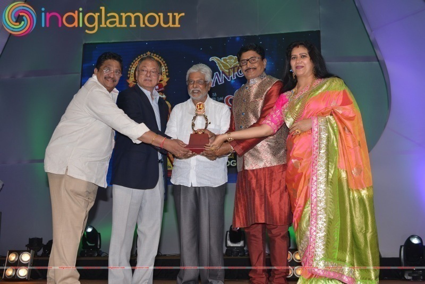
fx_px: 567
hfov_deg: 41.1
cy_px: 142
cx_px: 212
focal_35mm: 48
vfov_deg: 28.1
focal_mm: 48
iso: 200
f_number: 5.6
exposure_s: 1/160
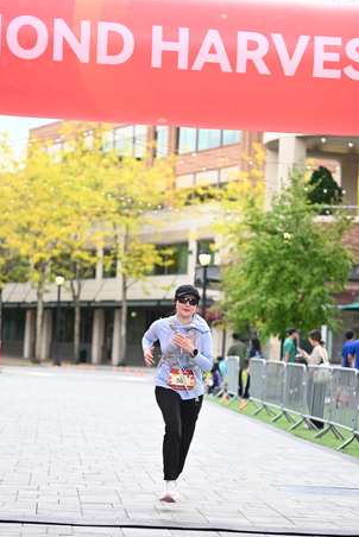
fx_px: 1508
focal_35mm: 101
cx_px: 199
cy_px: 323
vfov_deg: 20.2
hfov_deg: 13.6
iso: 640
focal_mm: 83
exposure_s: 1/1600
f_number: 2.8
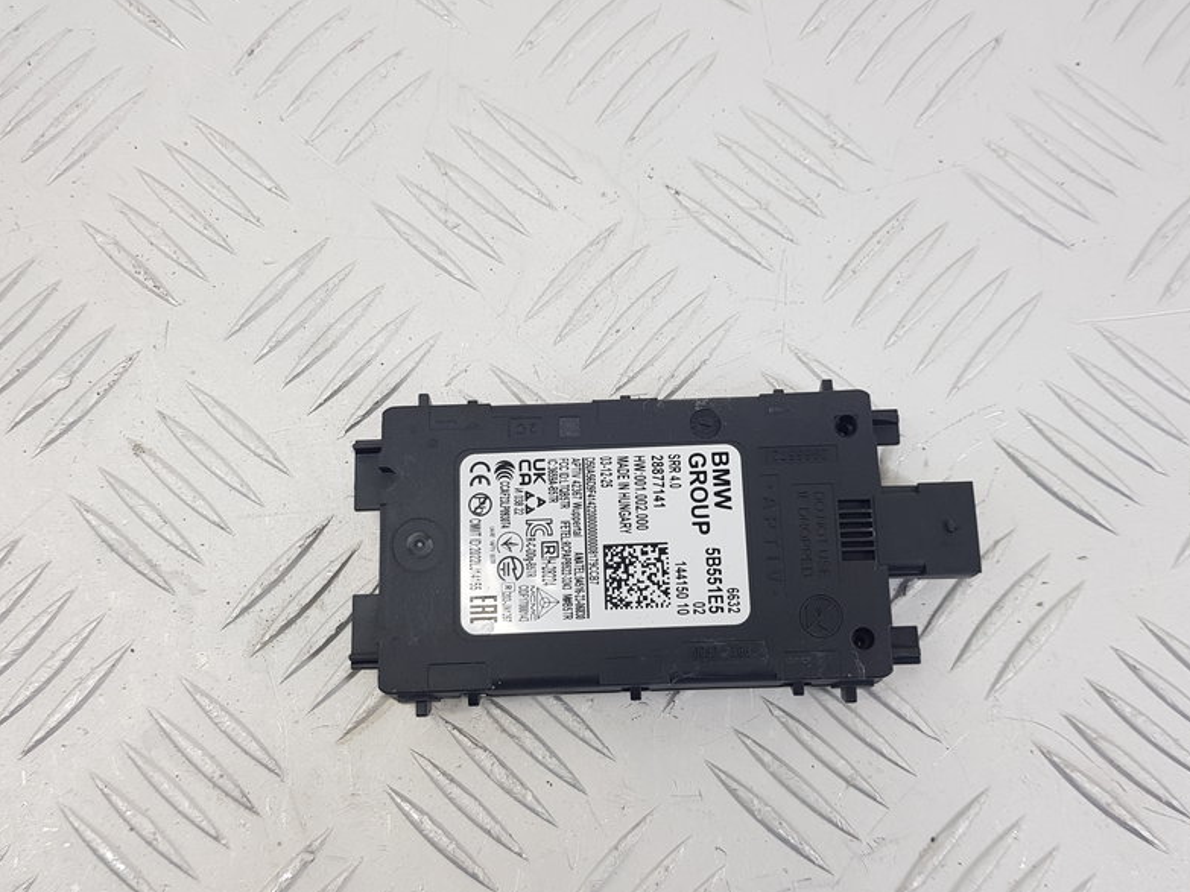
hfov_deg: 53.9
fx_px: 1169
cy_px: 477
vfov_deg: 41.8
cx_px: 629
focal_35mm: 34
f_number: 1.7
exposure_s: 1/100
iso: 50
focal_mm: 4.2
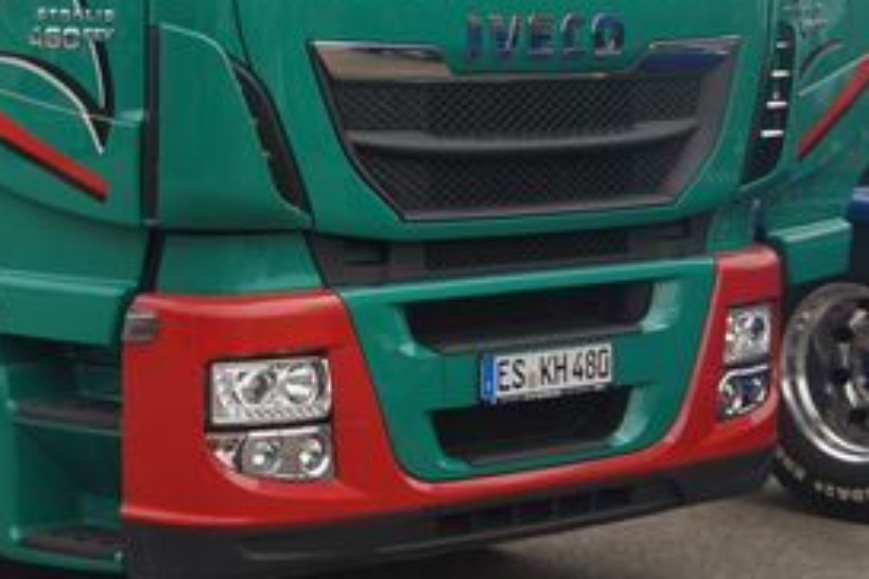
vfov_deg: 11.0
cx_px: 89
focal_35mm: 123
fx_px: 2969
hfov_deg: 16.4
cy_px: -41
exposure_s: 1/250
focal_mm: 28
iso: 100
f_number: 4.5
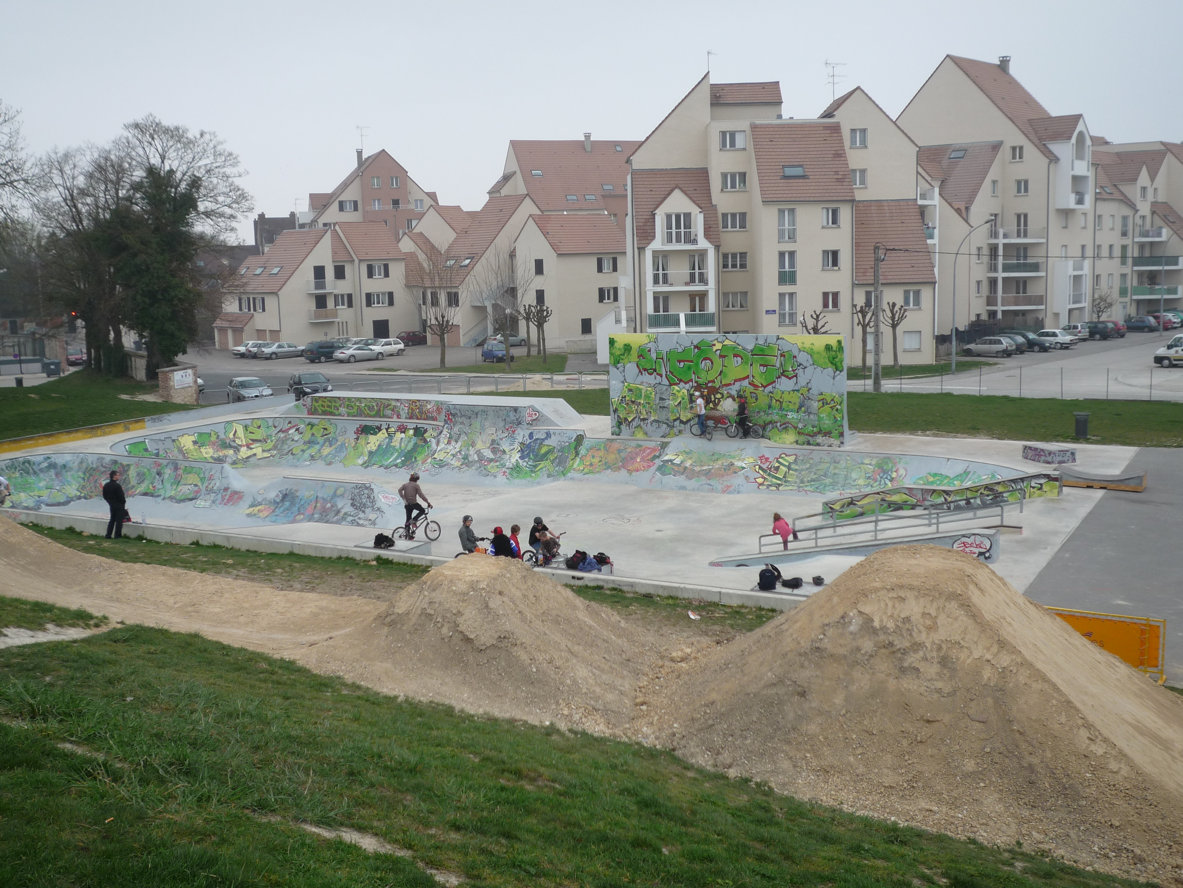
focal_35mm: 39
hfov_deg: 47.9
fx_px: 1333
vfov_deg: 36.8
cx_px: 592
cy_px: 444
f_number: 4
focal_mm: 6.8
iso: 100
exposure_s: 1/125
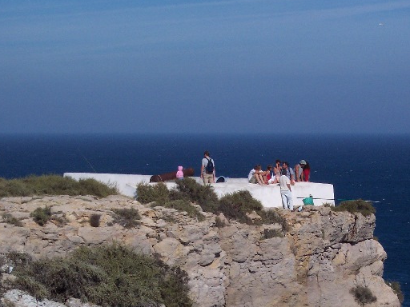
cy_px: 217
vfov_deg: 10.7
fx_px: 1646
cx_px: 299
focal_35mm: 139
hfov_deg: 14.2
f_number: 6.7
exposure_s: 1/1000
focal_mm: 18.7
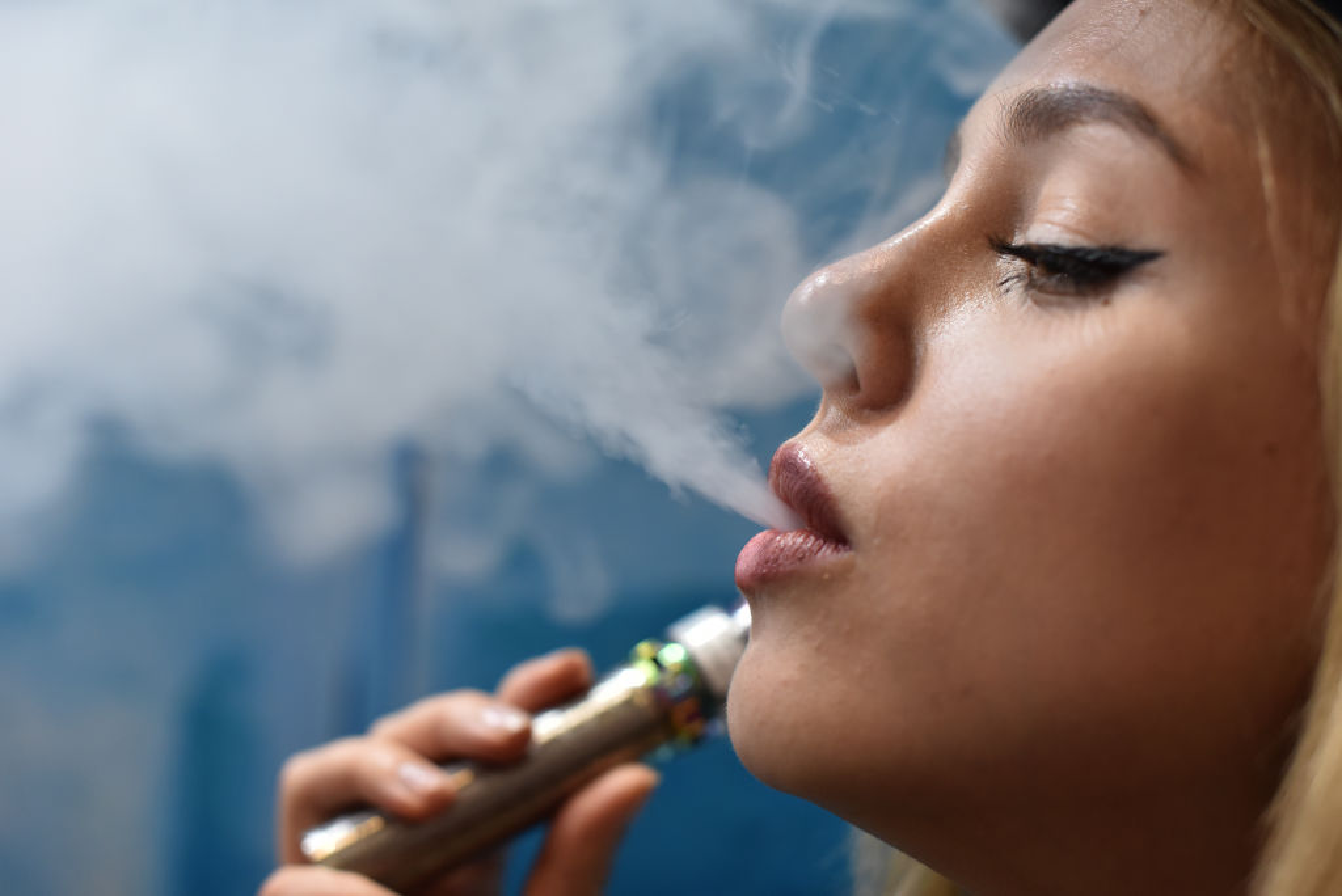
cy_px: 448
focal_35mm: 50
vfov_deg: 27.0
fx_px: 1865
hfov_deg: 39.6
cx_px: 671
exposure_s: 1/200
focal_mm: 50
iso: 1600
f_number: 3.5
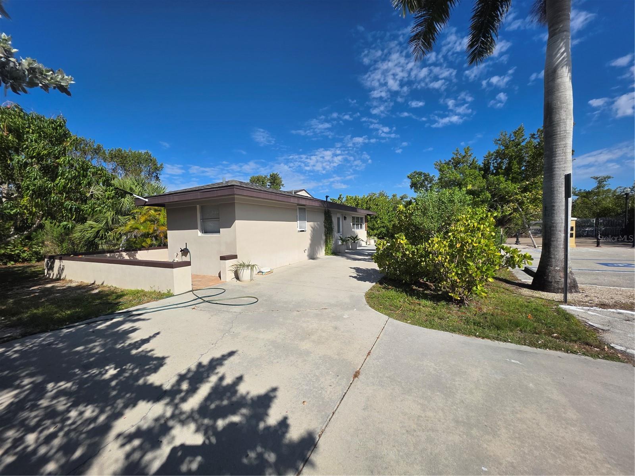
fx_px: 238
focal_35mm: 13
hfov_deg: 106.2
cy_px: 238
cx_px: 318
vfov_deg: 89.9
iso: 40
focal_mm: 2.2
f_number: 1.9
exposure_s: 1/3446
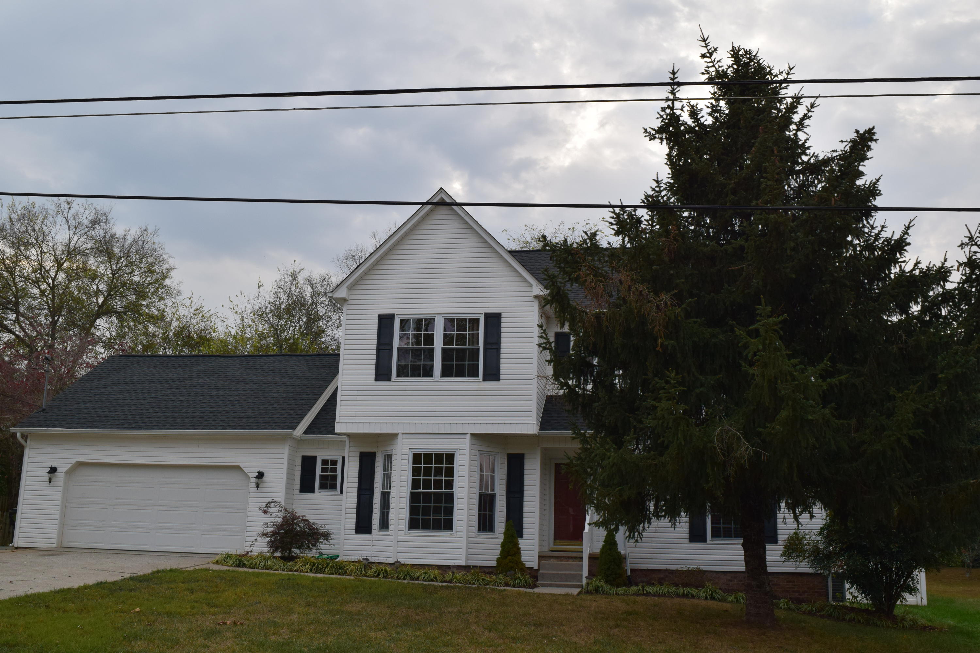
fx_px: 980
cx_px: 490
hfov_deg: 53.1
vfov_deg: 36.9
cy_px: 326
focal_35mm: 36
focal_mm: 24
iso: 400
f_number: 10
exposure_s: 1/250
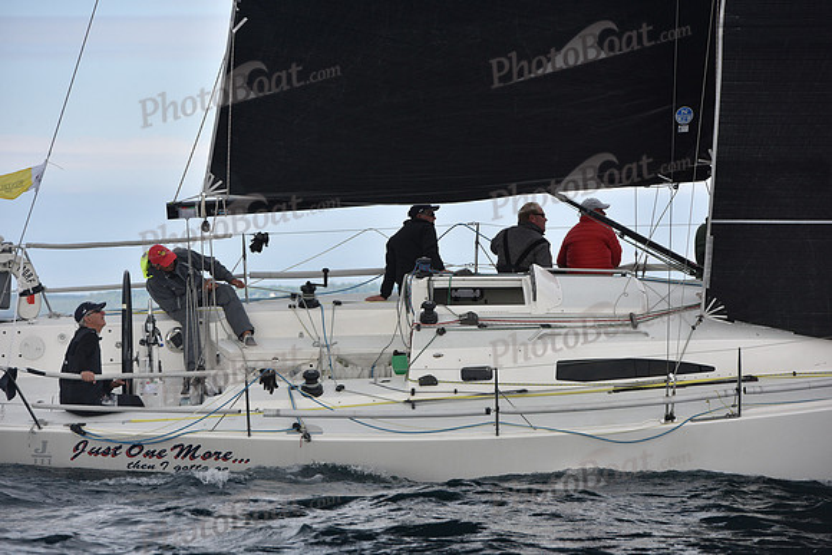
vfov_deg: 7.2
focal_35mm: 190
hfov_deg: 10.8
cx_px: 416
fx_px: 4392
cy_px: 278
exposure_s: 1/800
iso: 400
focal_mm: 190
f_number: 8
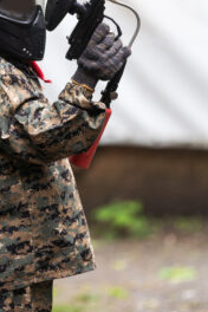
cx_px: 34
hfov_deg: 3.0
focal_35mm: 454
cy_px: 91
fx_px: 3934
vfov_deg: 4.5
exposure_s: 1/200
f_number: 2.8
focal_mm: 200
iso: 250
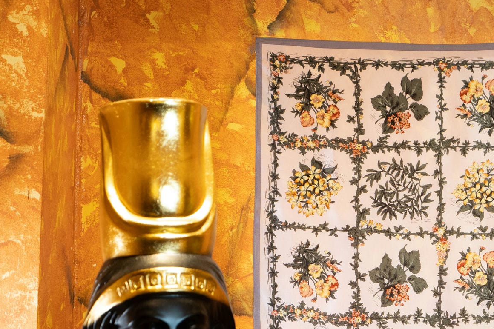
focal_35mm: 120
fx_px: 1646
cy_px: 241
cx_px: 440
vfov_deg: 11.4
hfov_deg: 16.8
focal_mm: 58
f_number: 4
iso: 800
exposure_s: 1/60
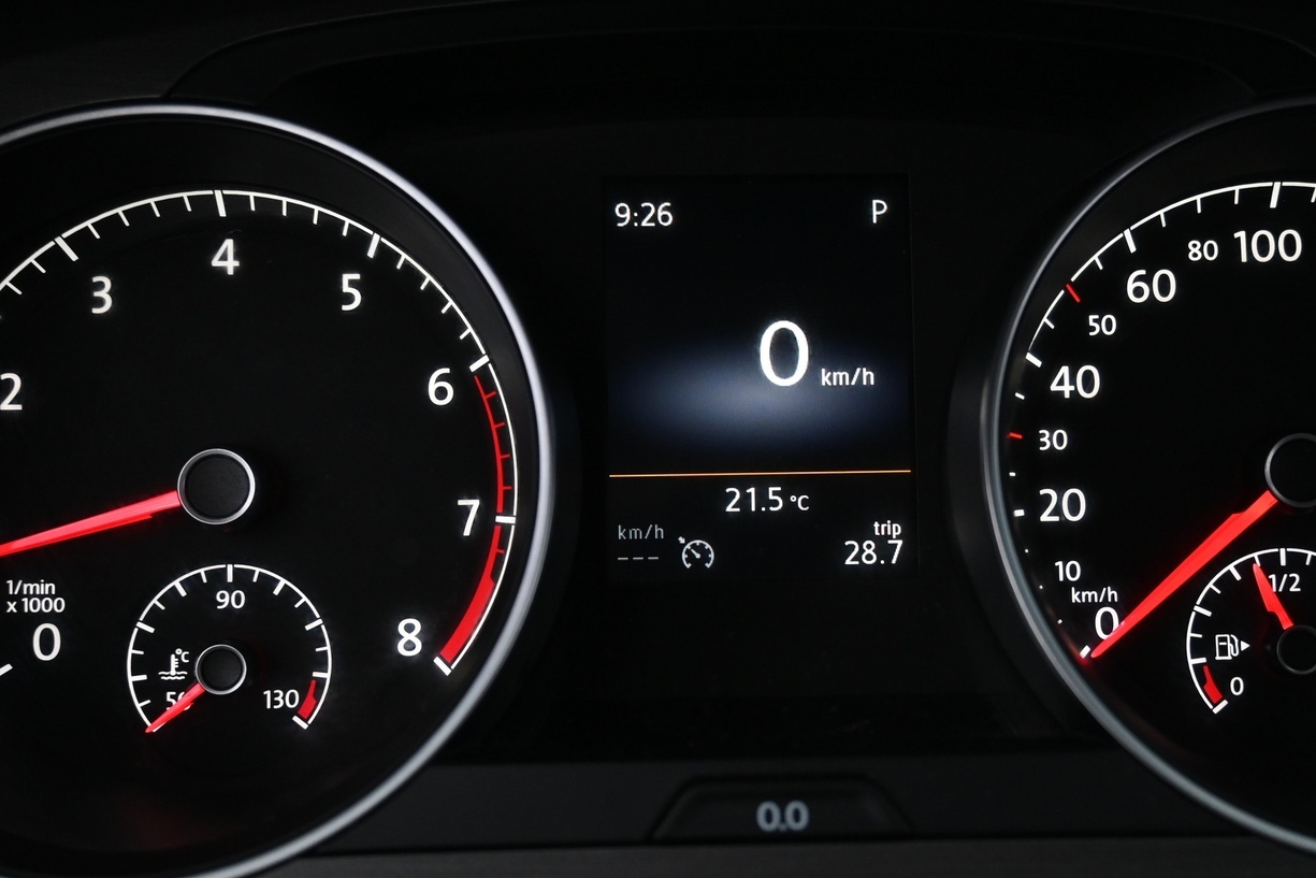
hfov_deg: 46.6
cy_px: 505
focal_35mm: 42
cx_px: 749
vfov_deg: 32.1
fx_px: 1523
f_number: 4
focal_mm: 21
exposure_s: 1/30
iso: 1400
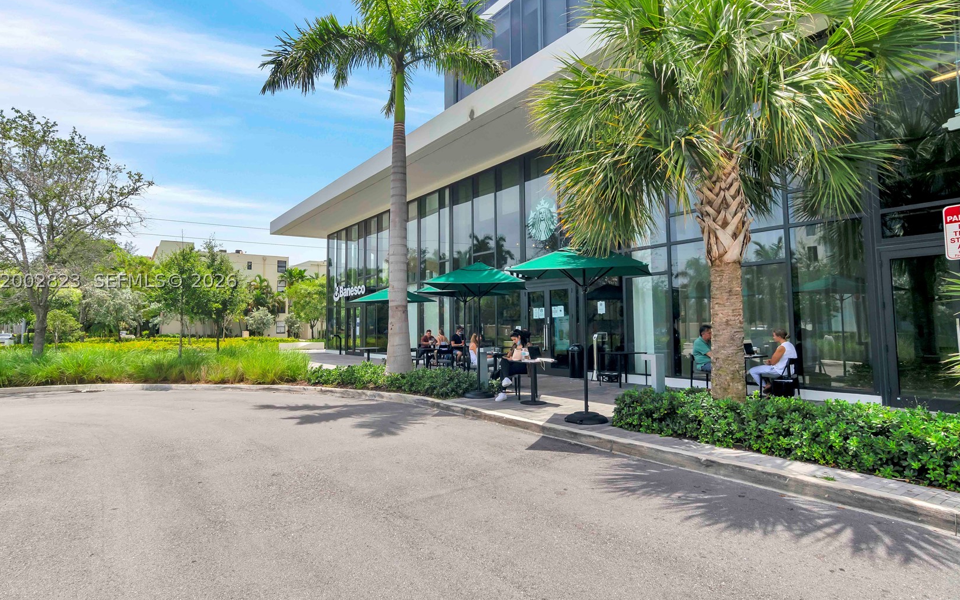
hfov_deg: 88.0
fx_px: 497
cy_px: 280
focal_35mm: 19
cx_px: 467
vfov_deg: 62.2
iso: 200
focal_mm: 12
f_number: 10
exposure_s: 1/400
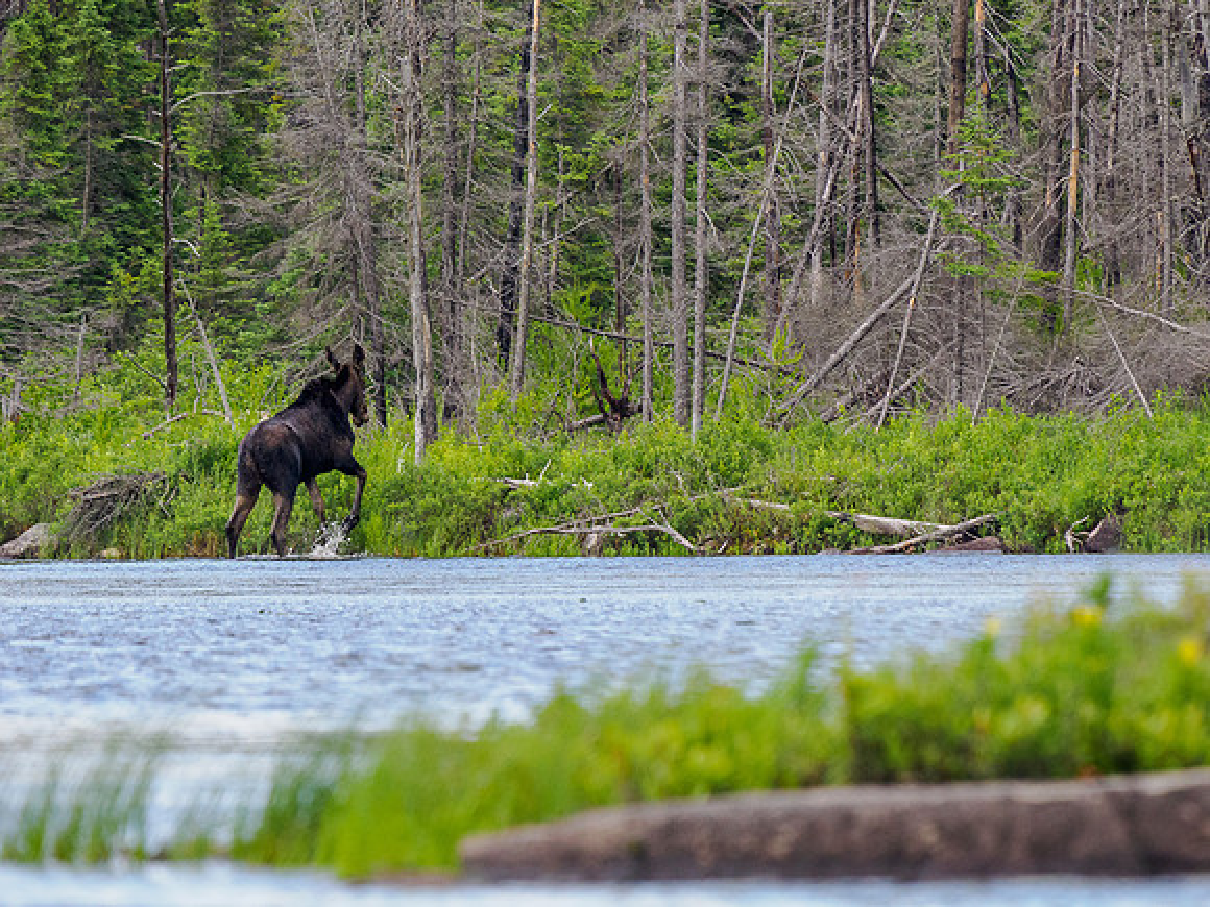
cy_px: 454
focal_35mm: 801
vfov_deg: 1.9
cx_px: 605
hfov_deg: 2.5
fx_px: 27999
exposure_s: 1/640
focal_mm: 400
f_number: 8
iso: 1600
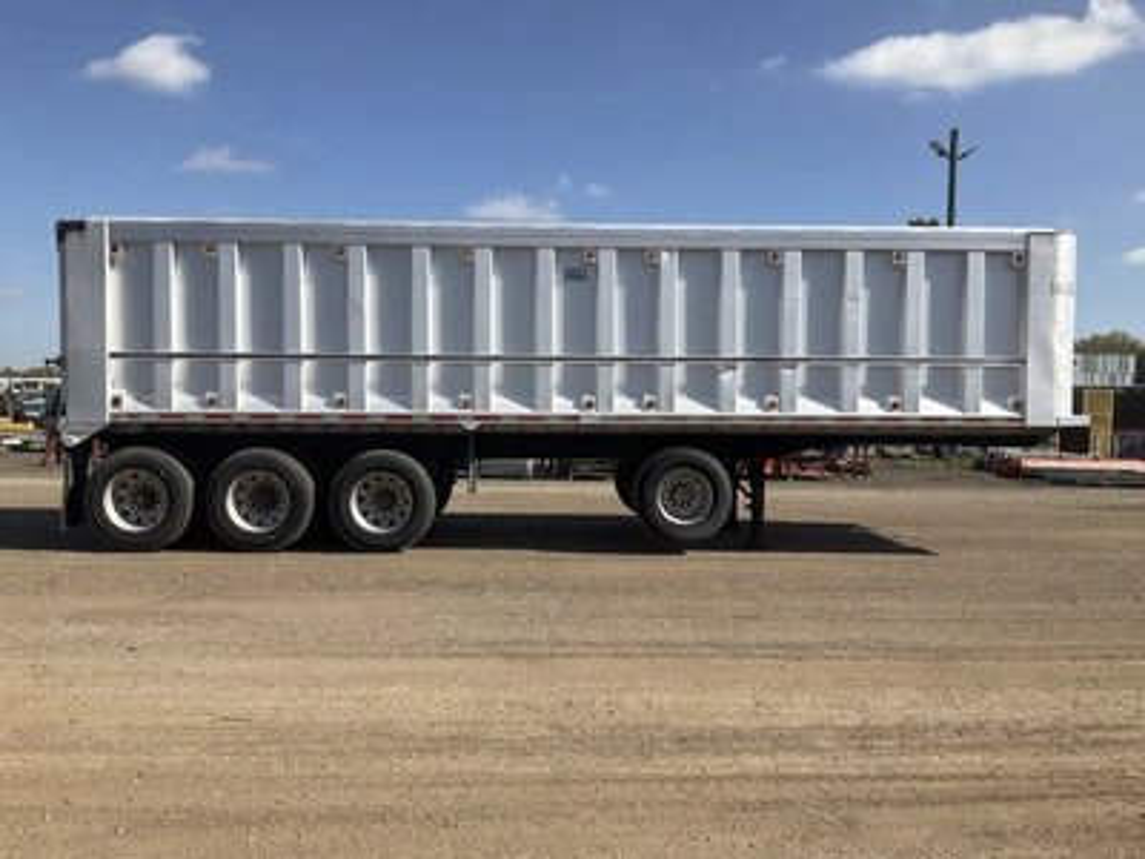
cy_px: 430
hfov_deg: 61.7
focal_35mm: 29
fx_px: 959
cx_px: 572
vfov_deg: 48.2
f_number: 1.8
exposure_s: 1/2141
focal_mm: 3
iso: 25
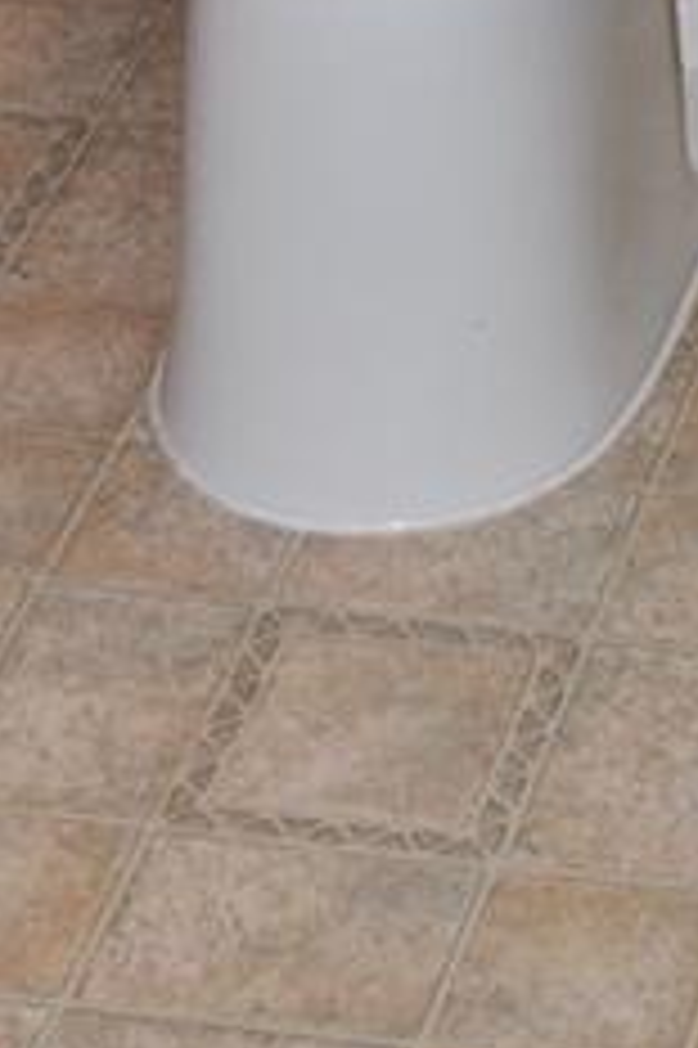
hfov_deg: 7.4
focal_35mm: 178
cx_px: 1351
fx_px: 5184
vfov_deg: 9.7
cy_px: -1772
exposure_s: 1/60
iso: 200
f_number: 8
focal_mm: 18
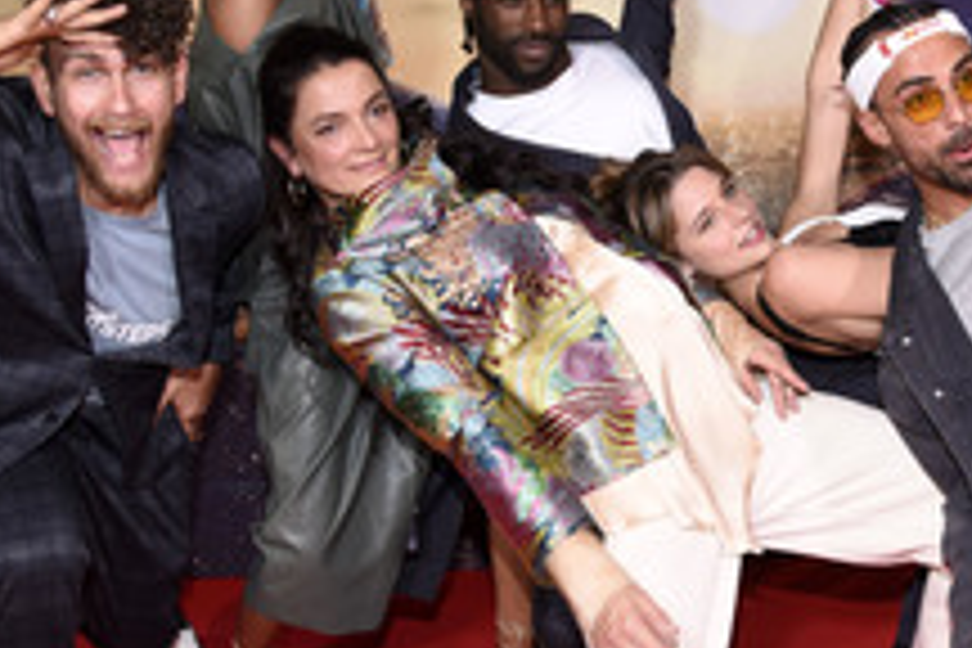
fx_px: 1350
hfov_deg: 39.0
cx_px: 668
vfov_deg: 27.0
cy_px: 324
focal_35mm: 50
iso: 1250
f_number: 6.3
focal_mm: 24
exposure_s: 1/80
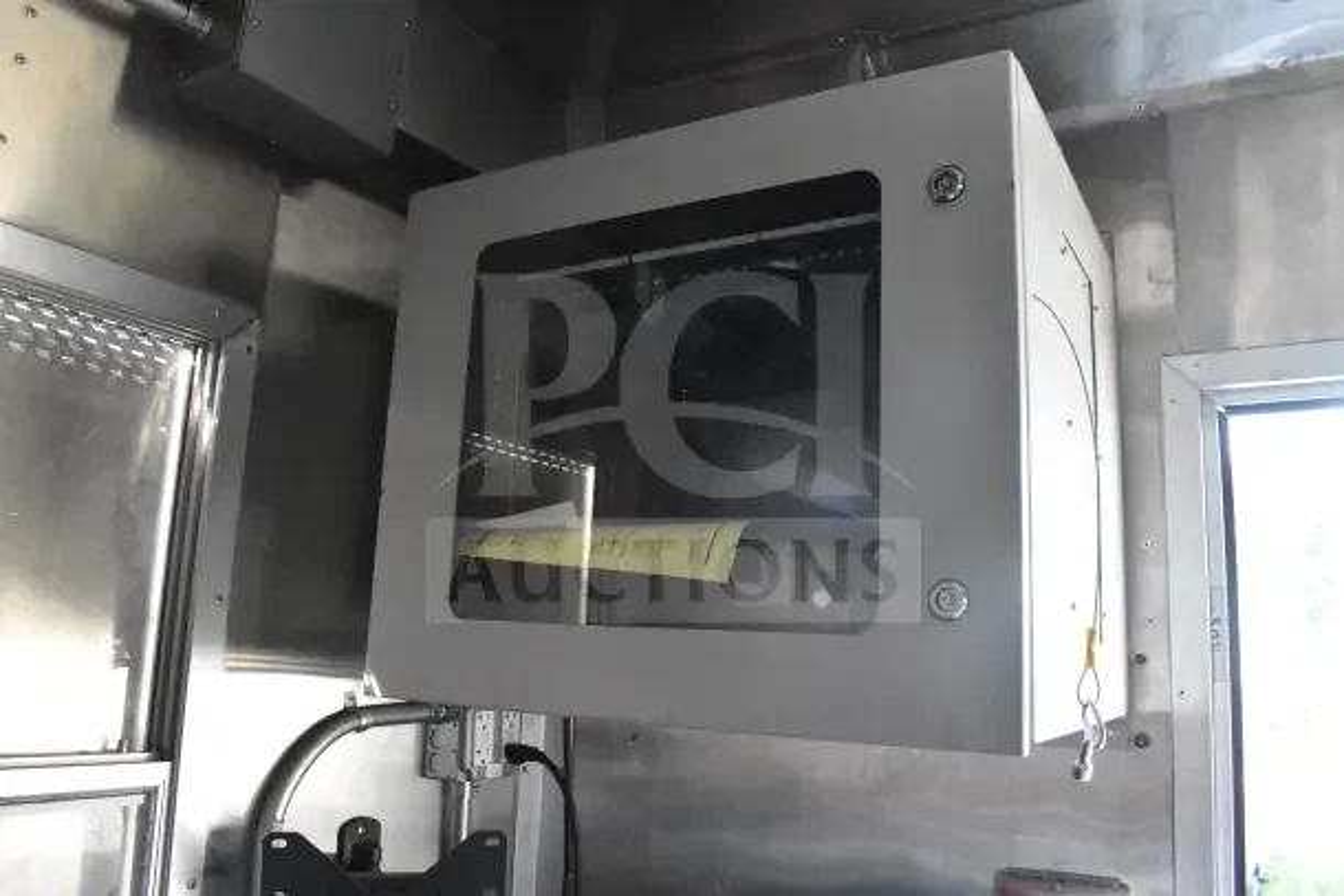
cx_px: 672
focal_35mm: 27
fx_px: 1008
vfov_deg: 48.0
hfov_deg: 67.4
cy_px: 448
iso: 6400
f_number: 7.1
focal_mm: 18
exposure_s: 1/200
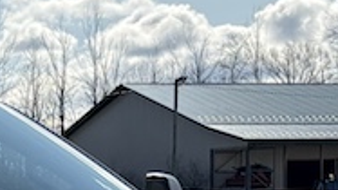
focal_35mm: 194
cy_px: 366
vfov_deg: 6.1
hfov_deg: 10.5
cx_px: -240
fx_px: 1738
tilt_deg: -4.5
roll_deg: +1.1
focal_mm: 5.96
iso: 64
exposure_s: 1/6993
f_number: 1.6
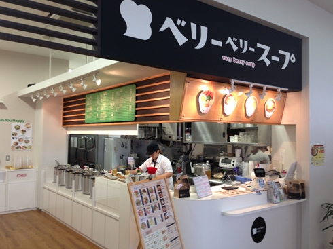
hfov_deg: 55.4
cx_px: 166
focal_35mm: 33
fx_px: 317
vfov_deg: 42.9
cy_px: 124
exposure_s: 1/24
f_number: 2.4
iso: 50
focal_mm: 4.13
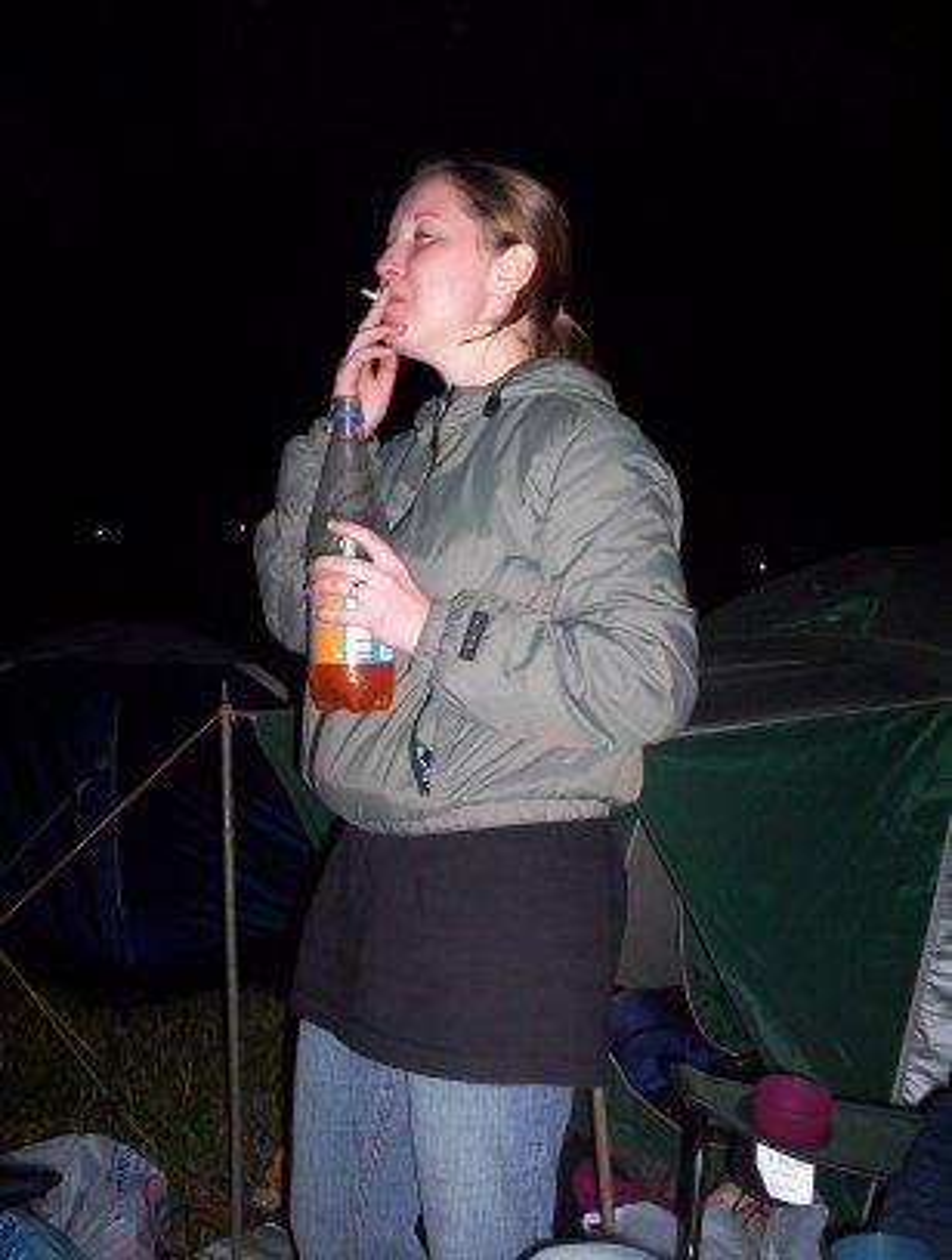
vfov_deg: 48.9
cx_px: 476
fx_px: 1388
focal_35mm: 38
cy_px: 630
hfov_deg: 37.9
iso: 140
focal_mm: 4.99
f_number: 4.5
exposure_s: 1/60
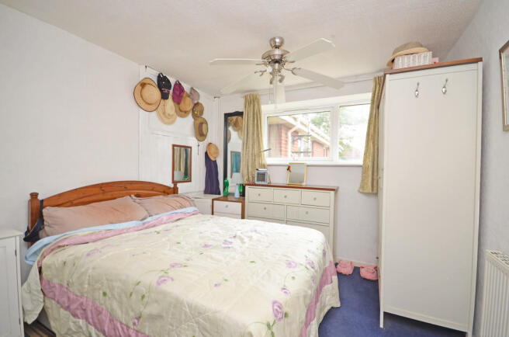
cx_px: 254
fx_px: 212
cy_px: 168
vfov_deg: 77.0
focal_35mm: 15
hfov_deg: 100.5
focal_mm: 10
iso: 200
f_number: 5
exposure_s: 1/100
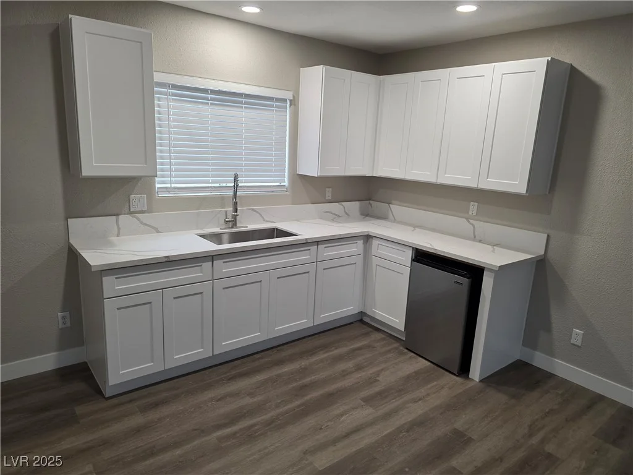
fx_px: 421
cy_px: 238
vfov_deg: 58.9
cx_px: 316
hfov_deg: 73.9
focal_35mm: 23
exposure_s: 1/120
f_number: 1.7
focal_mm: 6.3
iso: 160
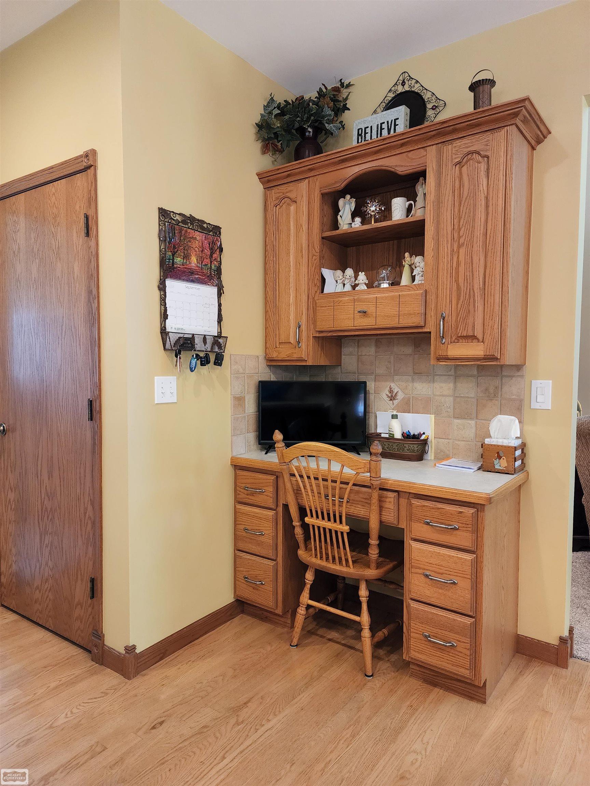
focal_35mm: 23
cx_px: 295
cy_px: 393
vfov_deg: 73.9
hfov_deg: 58.9
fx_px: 523
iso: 800
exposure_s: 1/120
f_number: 1.8
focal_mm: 6.4
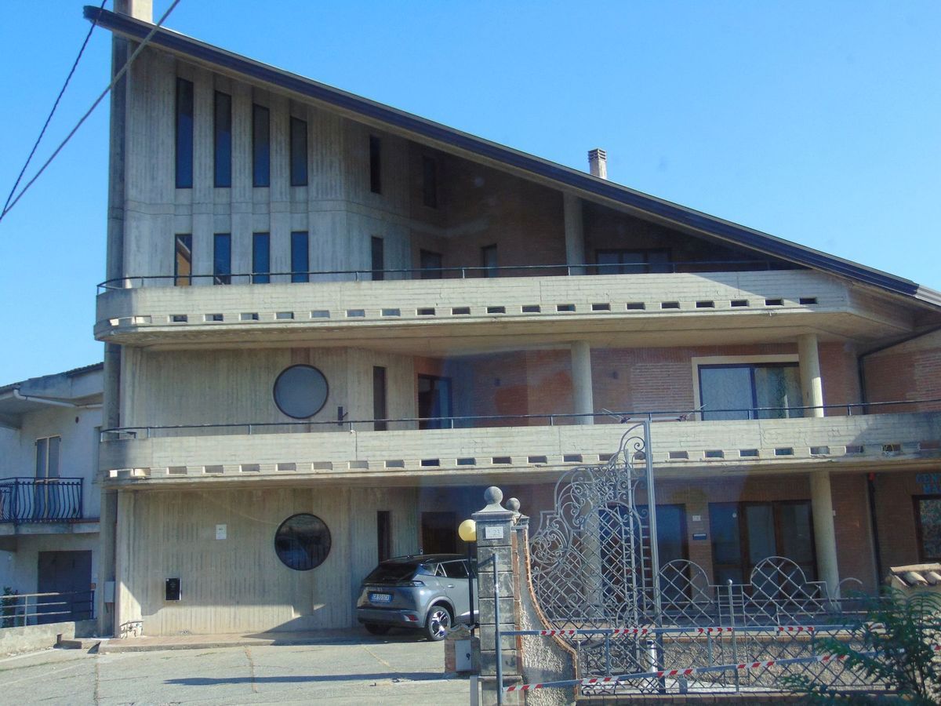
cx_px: 470
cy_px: 353
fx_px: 1060
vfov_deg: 36.8
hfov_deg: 47.9
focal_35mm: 39
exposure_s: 1/500
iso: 80
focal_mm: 6.9
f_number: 3.3
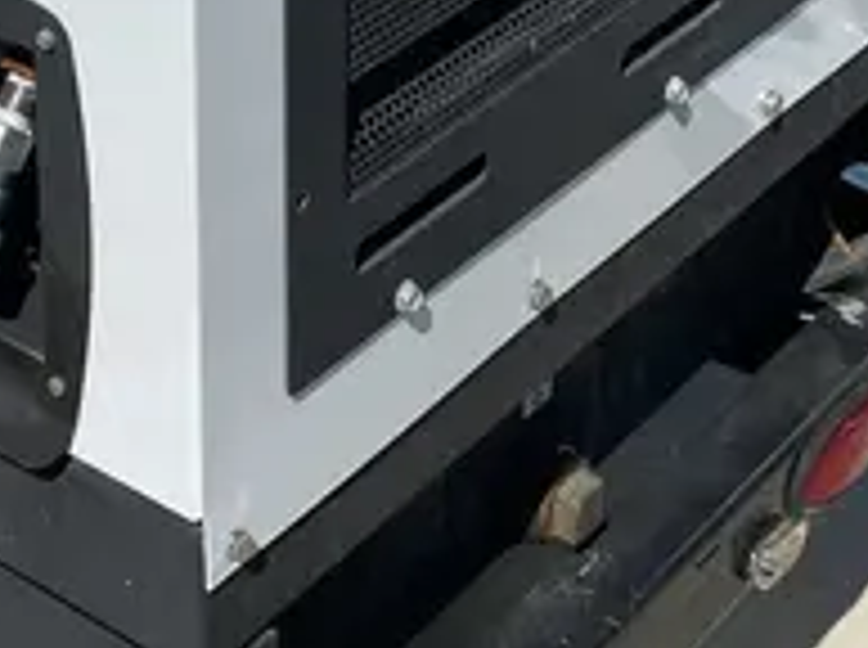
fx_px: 2478
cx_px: 85
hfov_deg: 19.5
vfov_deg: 14.0
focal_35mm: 99
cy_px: -308
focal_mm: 4.25
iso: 32
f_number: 1.8
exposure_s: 1/7692
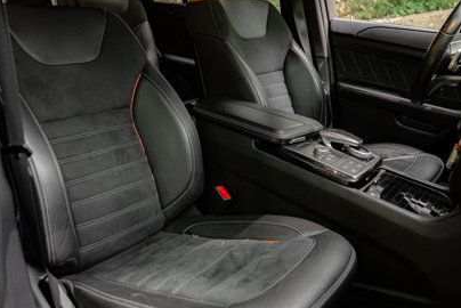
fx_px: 487
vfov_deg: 34.7
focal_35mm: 38
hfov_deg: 50.6
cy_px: 95
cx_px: 212
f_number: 2.8
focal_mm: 24
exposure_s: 1/200
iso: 1250
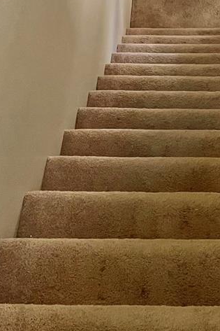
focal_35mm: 66
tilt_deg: -47.3
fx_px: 605
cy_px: 39
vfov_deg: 29.4
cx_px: 177
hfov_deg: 20.4
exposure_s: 1/40
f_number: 1.6
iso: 500
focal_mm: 5.1
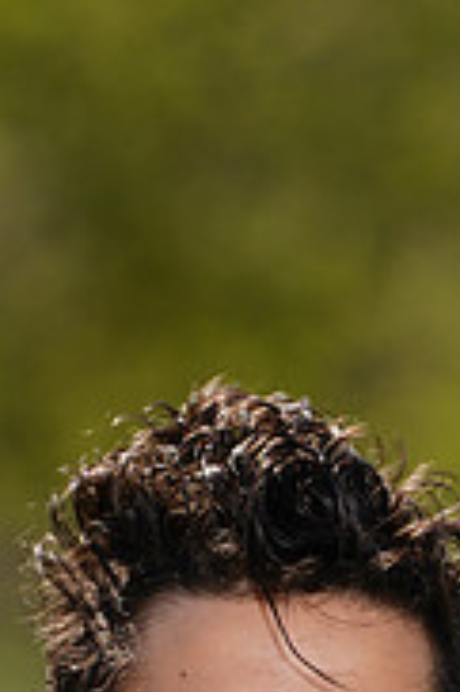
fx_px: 23215
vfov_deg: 1.7
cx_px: 215
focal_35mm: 1209
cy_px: 1038
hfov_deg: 1.1
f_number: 7.1
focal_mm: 379
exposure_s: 1/200
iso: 64
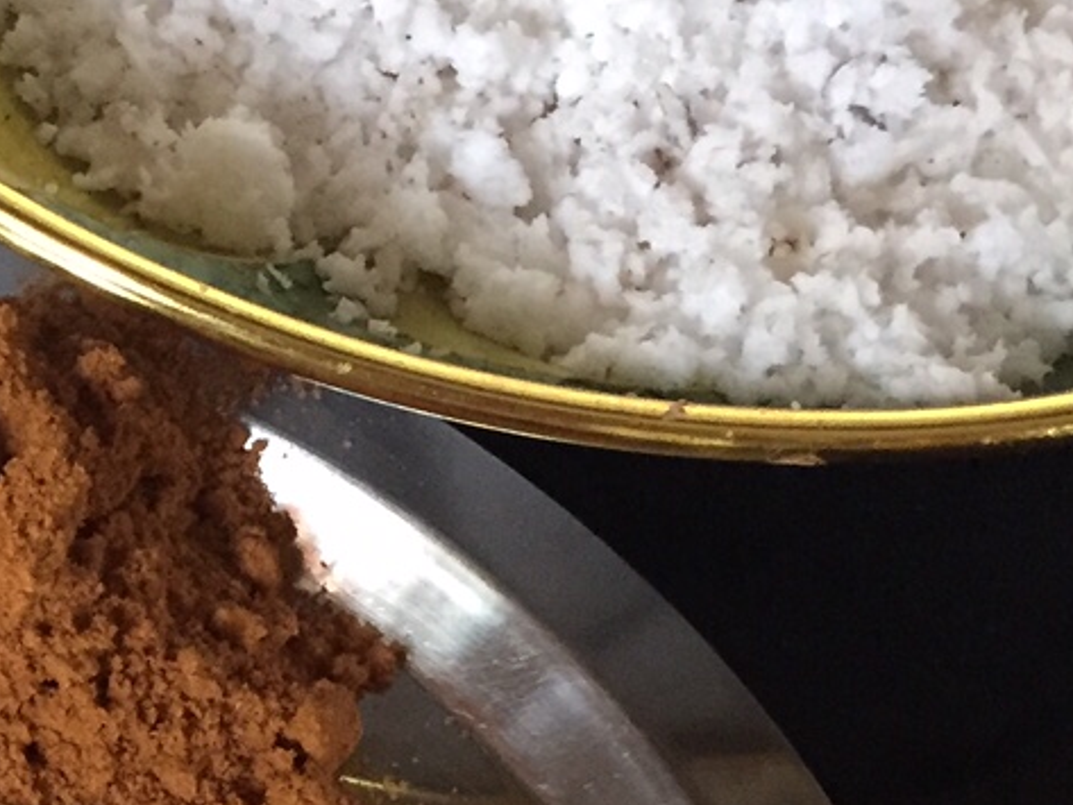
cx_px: -195
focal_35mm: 100
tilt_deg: -63.8
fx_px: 3101
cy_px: 1079
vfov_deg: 14.1
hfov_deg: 18.6
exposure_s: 1/17
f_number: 2.2
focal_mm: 4.15
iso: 320
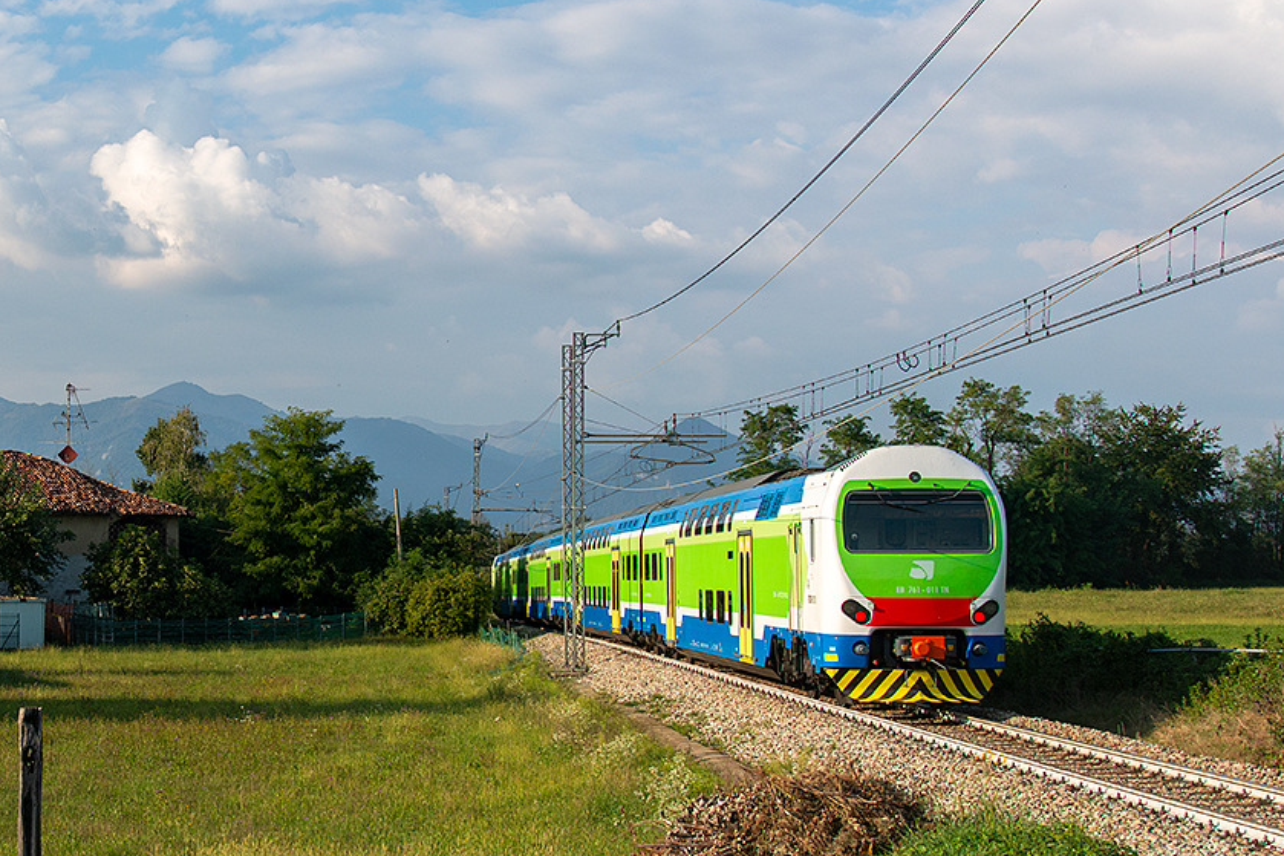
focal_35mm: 61
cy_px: 418
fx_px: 2175
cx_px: 184
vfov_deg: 22.3
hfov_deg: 31.7
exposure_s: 1/800
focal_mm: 32
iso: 250
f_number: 6.3
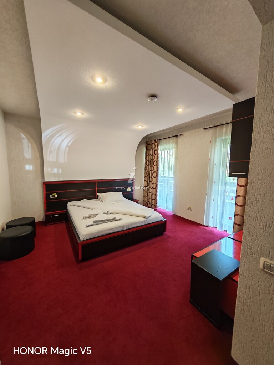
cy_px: 182
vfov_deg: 106.2
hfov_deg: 89.9
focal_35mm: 13
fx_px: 137
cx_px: 137
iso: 200
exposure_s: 1/33
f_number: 2
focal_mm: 1.82
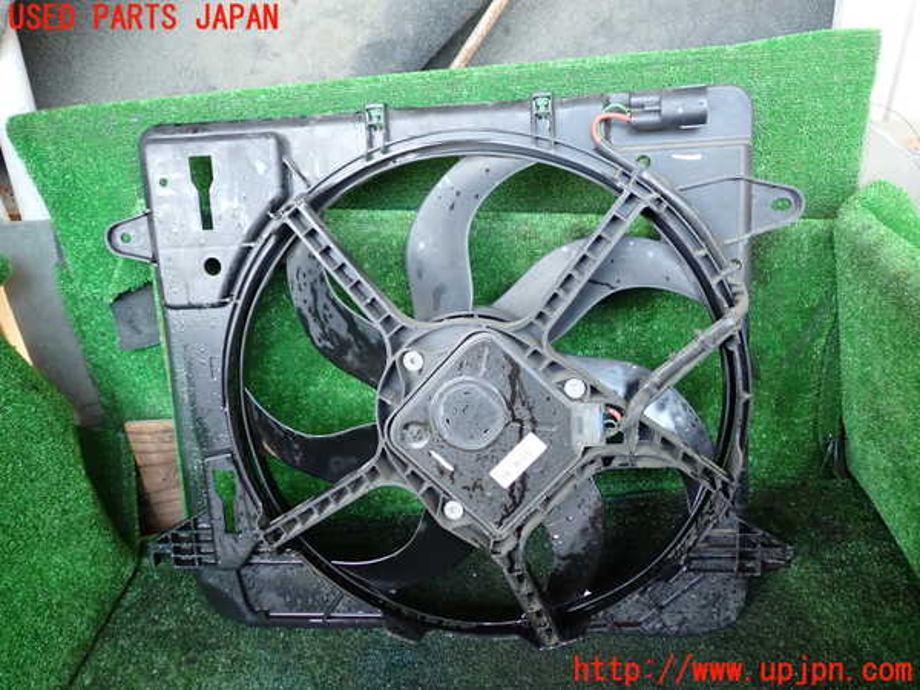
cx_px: 460
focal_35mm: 30
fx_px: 797
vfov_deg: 46.8
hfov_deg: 60.0
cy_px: 345
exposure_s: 1/30
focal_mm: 5.4
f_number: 2.3
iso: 200
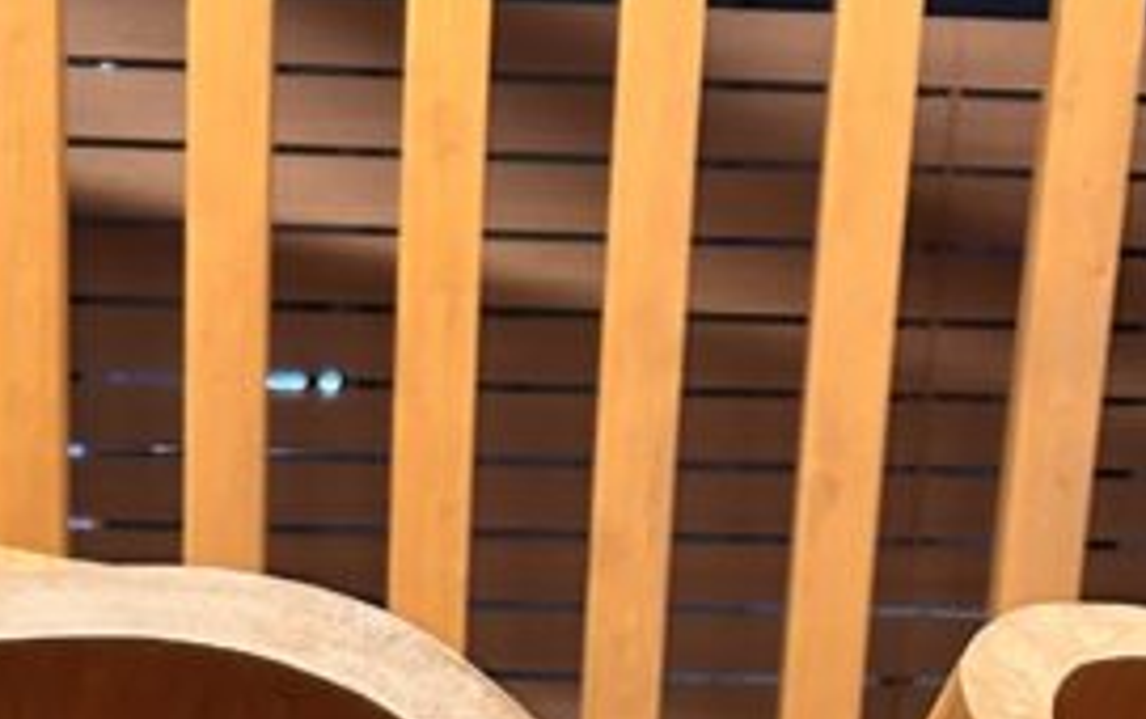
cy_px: 2022
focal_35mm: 104
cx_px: 304
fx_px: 3252
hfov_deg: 19.9
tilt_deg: -24.9
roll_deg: -1.4
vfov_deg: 10.0
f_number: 1.5
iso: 500
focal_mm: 5.7
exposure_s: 1/60
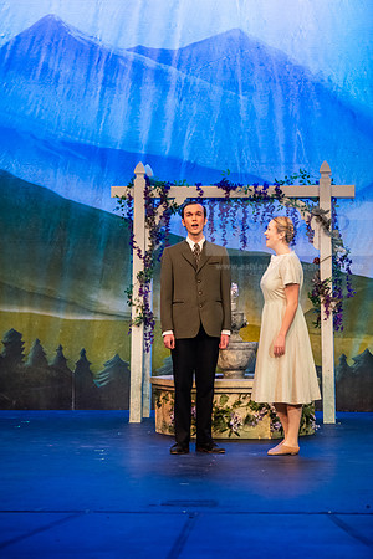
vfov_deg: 14.2
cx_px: 186
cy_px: 280
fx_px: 2253
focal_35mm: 145
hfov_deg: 9.5
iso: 3200
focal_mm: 145
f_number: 3.5
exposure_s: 1/250
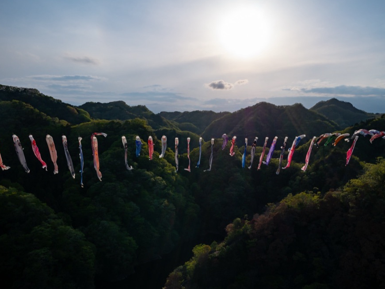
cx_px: 196
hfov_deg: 58.4
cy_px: 141
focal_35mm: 31
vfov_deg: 45.4
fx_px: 345
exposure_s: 1/1250
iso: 200
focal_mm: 15
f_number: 8
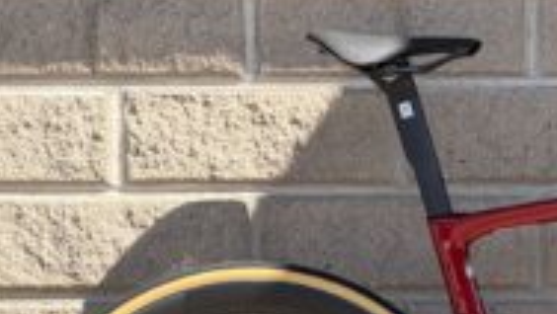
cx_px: 596
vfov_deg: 3.5
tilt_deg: +0.1
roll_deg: +0.0
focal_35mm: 347
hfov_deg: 6.2
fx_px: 5128
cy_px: 113
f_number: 2.8
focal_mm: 16.89
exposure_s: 1/390
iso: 50
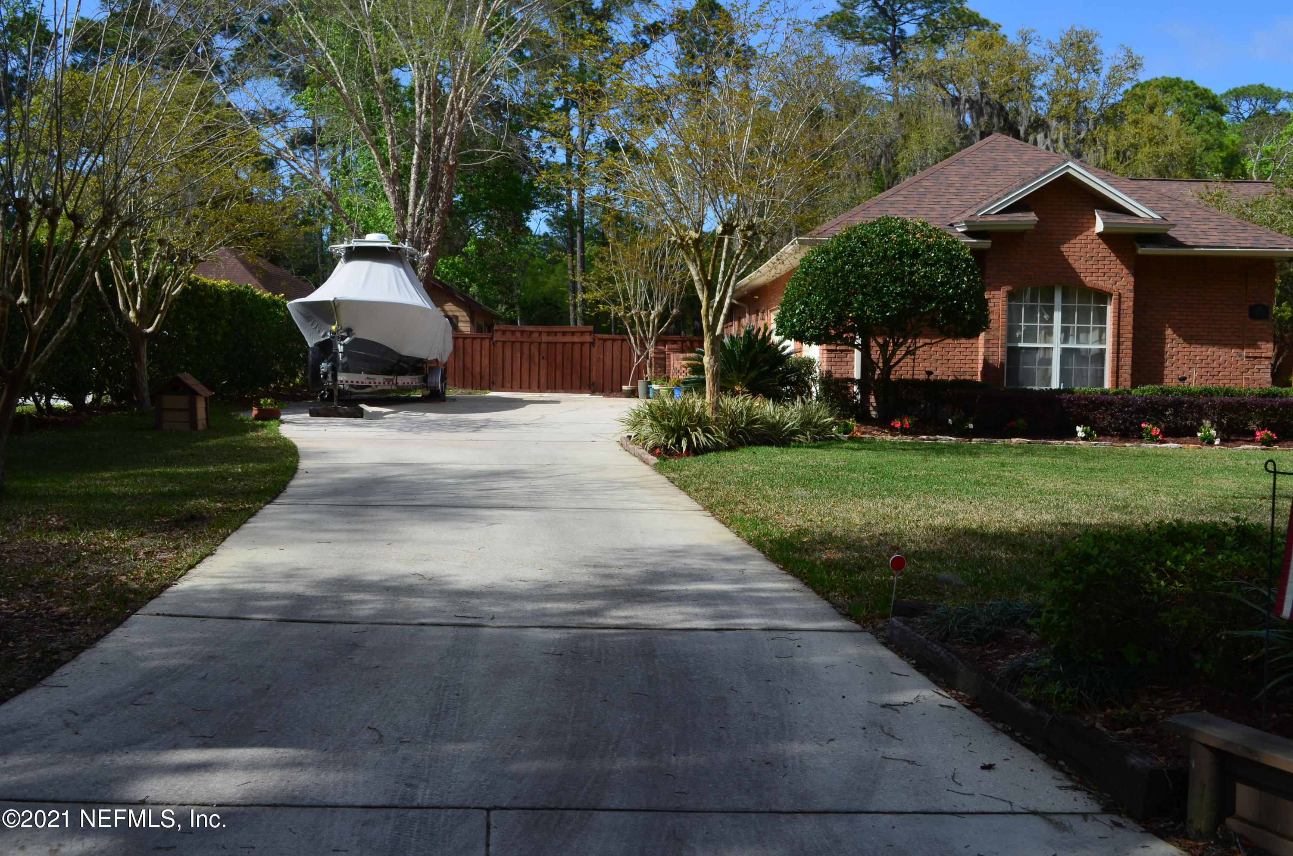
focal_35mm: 39
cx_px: 646
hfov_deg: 49.6
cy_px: 428
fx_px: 1398
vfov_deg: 34.1
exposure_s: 1/320
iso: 200
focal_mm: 26
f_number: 10
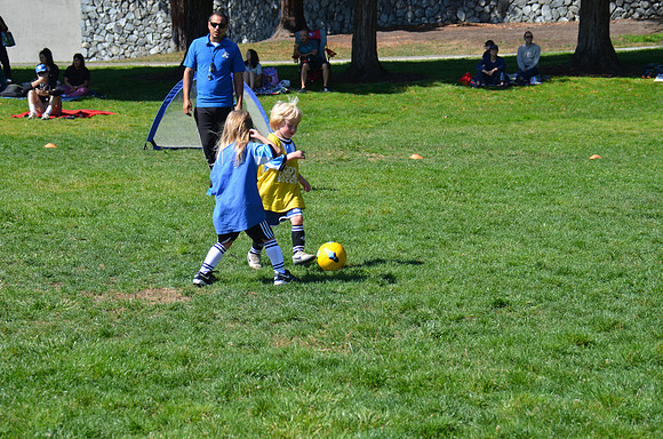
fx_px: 1985
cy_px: 220
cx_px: 332
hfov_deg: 19.0
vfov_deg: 12.6
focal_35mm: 108
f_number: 5.6
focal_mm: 72
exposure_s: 1/1250
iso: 400
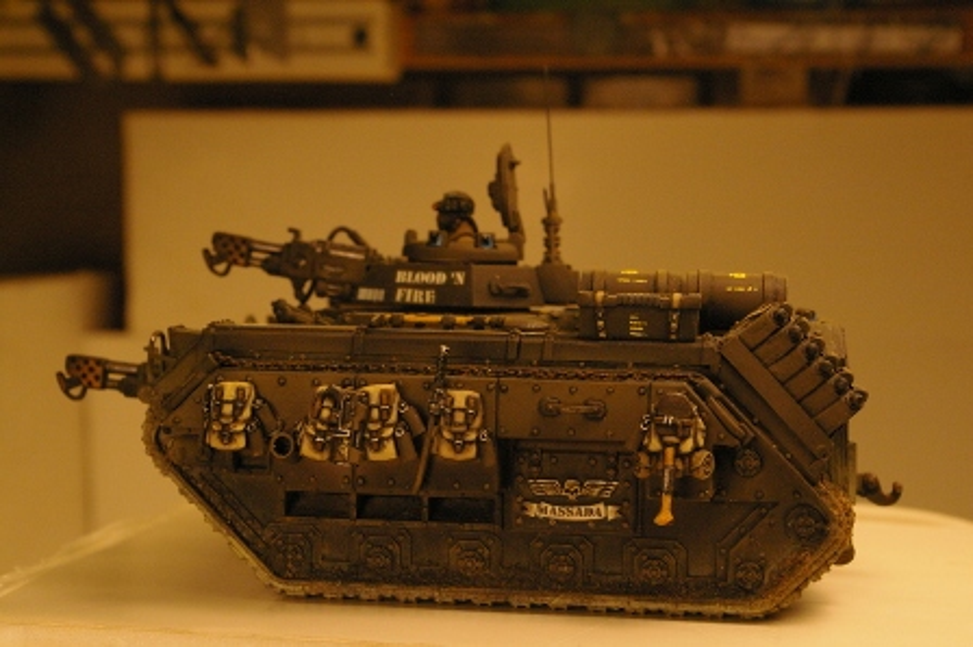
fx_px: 1620
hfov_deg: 33.4
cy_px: 324
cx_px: 486
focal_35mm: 60
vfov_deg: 22.6
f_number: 9.5
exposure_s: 1/750
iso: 1600
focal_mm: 40
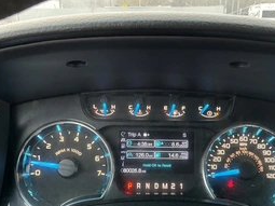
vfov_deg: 32.5
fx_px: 349
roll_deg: +0.6
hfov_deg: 43.0
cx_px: 141
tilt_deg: -19.4
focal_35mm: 44
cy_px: 142
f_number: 1.8
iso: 125
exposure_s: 1/60
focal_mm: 3
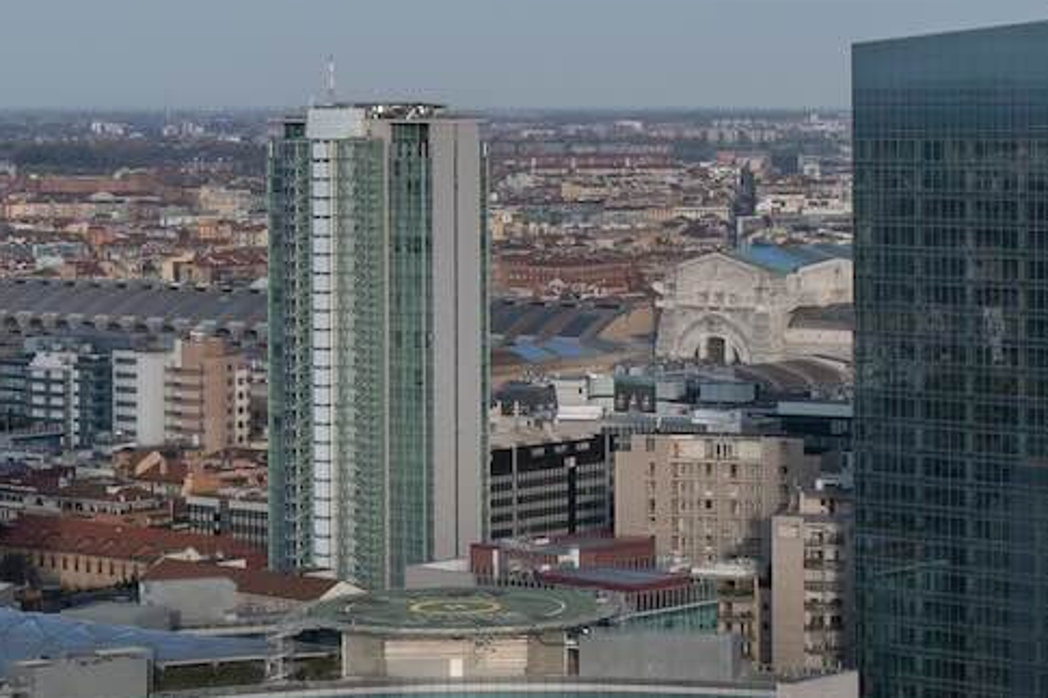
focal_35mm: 95
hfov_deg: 21.1
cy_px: 587
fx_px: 2764
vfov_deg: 14.3
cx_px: 164
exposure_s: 1/250
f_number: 8
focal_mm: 24
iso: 200
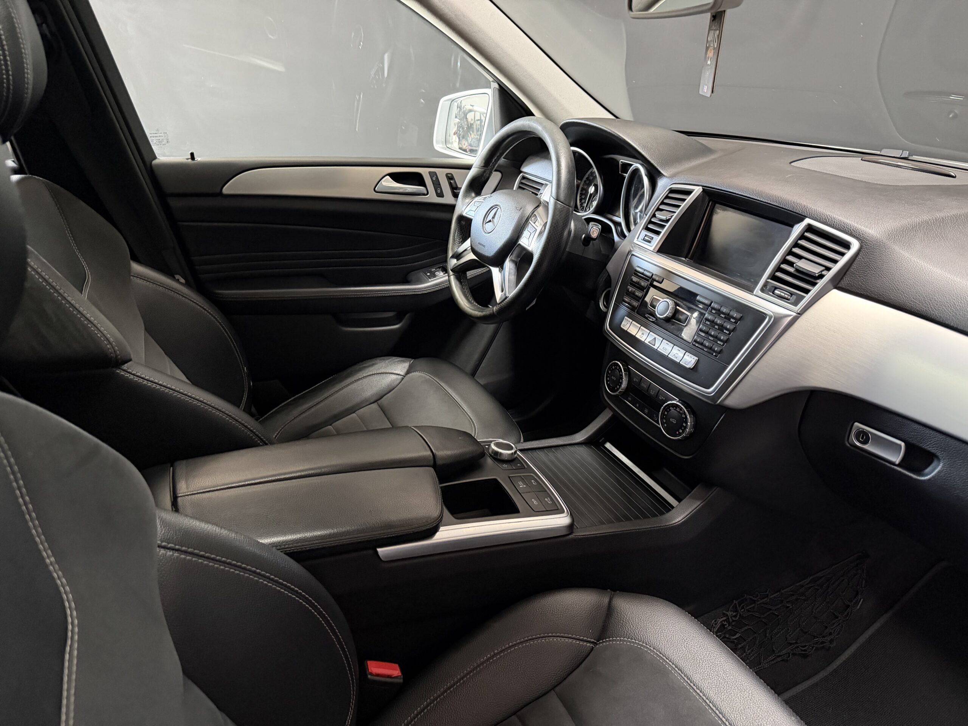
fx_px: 671
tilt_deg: -26.2
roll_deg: -1.1
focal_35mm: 24
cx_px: 484
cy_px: 363
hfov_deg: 71.6
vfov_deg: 56.8
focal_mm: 6.76
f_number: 1.78
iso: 800
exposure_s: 1/33
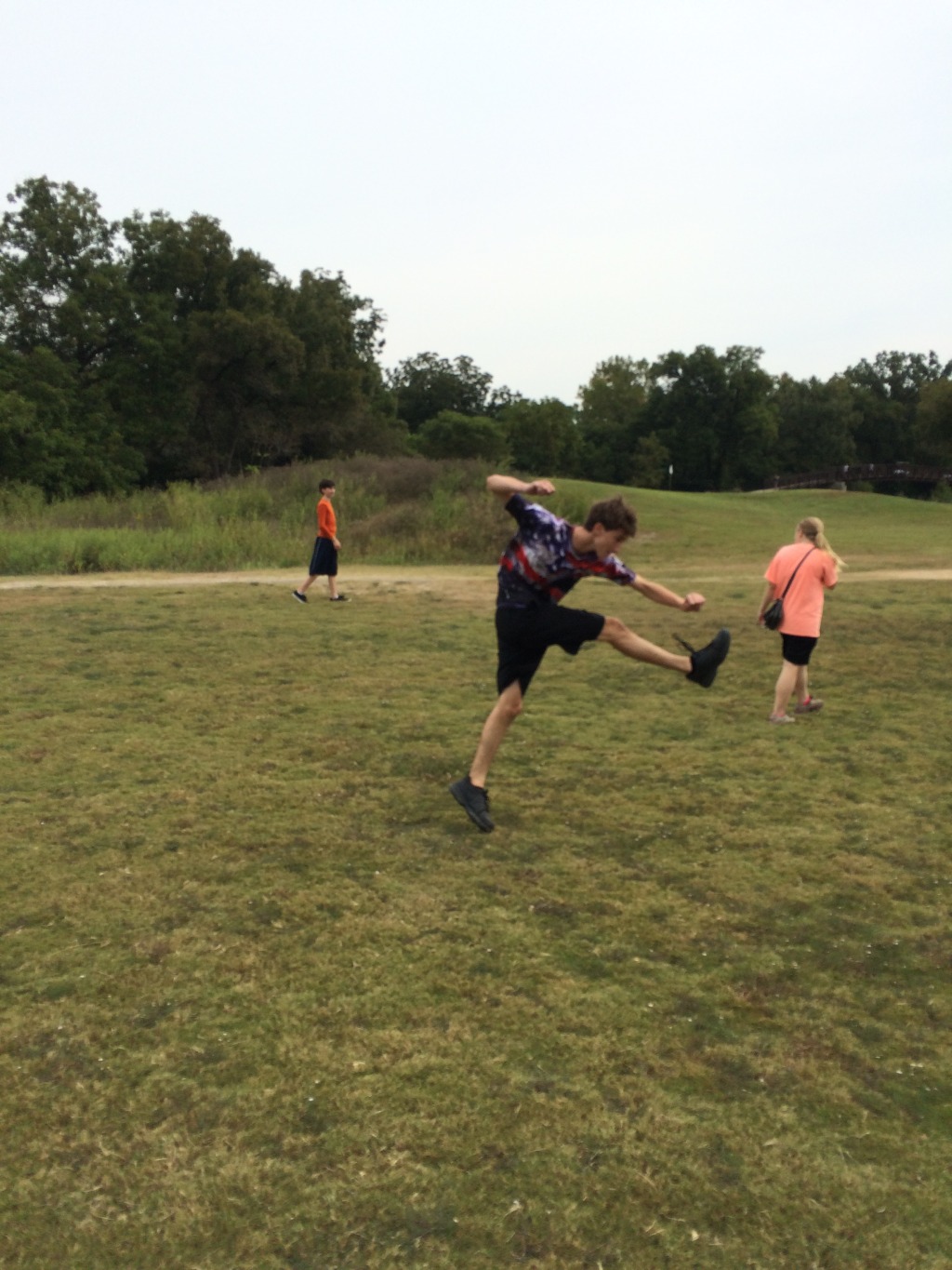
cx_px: 476
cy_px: 635
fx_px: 1063
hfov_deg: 48.2
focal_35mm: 29
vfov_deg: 61.7
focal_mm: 4.15
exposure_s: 1/1709
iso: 32
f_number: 2.2
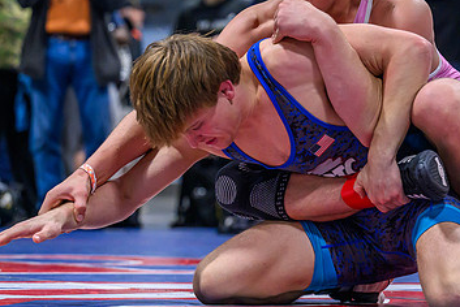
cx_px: 302
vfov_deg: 6.3
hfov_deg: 9.3
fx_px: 2813
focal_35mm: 220
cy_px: 116
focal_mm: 90
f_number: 2.8
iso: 2500
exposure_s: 1/800
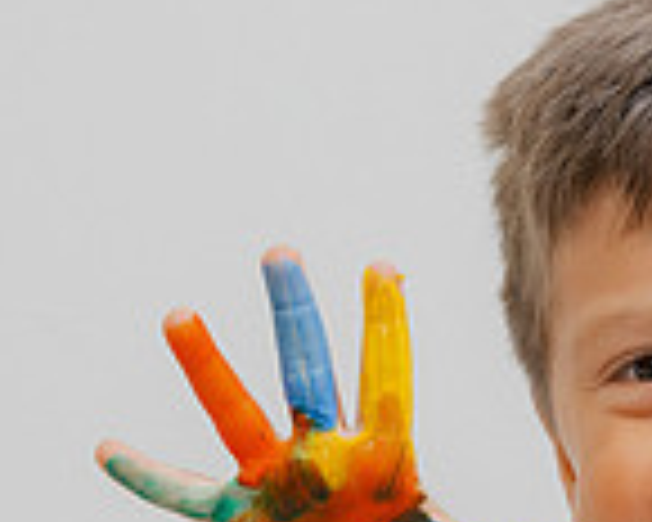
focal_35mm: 263
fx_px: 5075
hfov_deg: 7.3
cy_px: 488
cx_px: 751
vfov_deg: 5.9
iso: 1250
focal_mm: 70
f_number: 5.6
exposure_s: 1/200
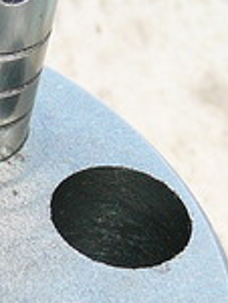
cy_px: 236
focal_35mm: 162
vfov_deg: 12.1
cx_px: -226
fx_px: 1419
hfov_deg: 8.7
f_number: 3
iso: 80
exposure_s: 1/125
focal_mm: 5.6
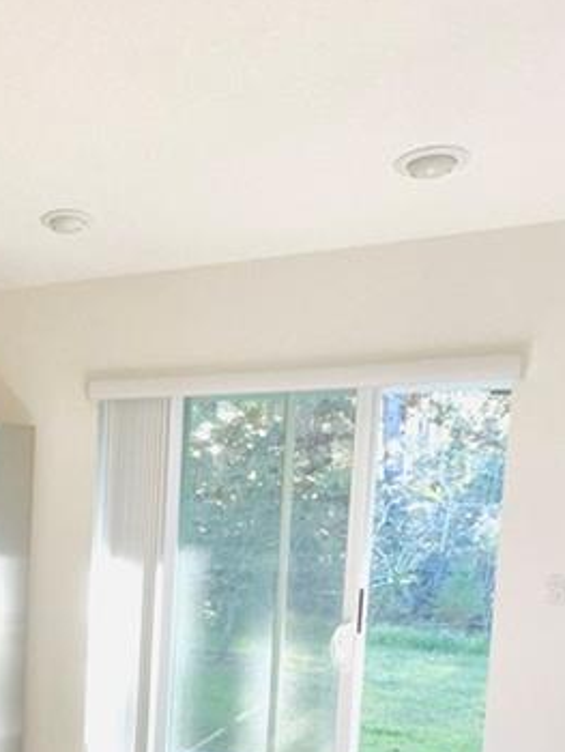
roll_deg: -0.7
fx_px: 1043
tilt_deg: -5.5
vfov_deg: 38.3
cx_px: -266
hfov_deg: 24.2
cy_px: 589
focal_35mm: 48
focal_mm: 2.22
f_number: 2.2
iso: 100
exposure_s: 1/121
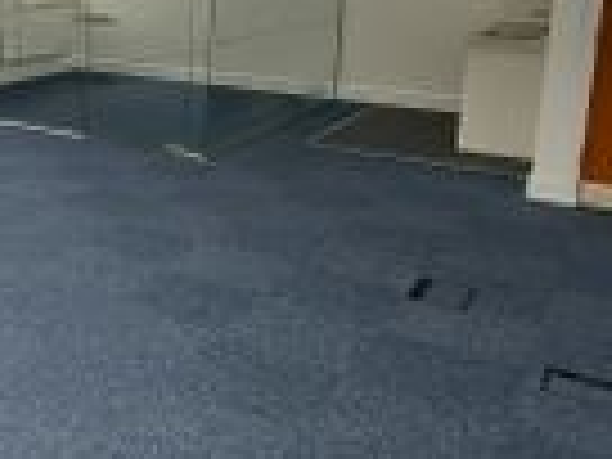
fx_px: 831
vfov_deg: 30.2
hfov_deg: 34.5
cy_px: 99
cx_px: -72
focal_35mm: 47
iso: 50
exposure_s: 1/100
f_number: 2.2
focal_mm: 1.64
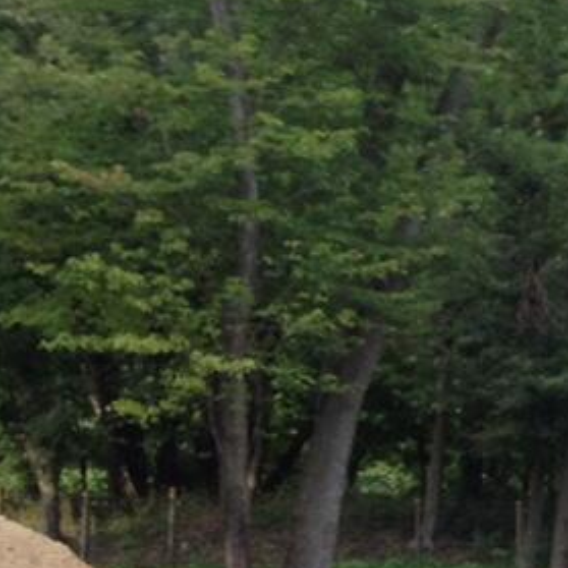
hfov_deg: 8.6
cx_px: 1492
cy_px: 474
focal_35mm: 181
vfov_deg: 9.6
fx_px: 3360
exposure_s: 1/207
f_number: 2.4
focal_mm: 4.28
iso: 50
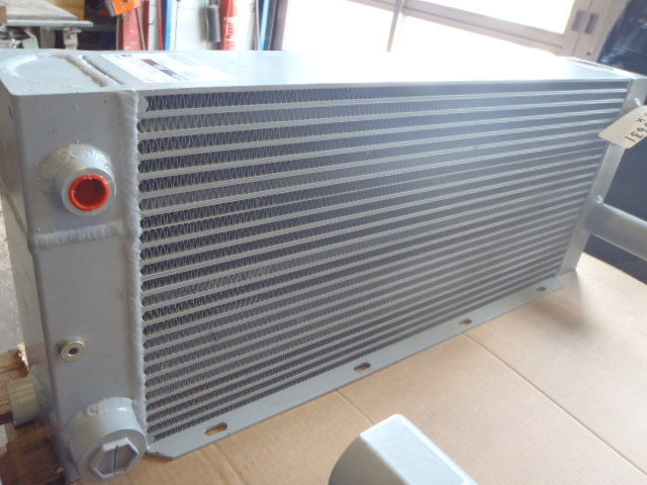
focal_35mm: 28
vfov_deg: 49.7
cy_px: 242
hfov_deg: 63.4
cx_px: 324
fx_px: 523
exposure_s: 1/25
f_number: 3.5
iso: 200
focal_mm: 5
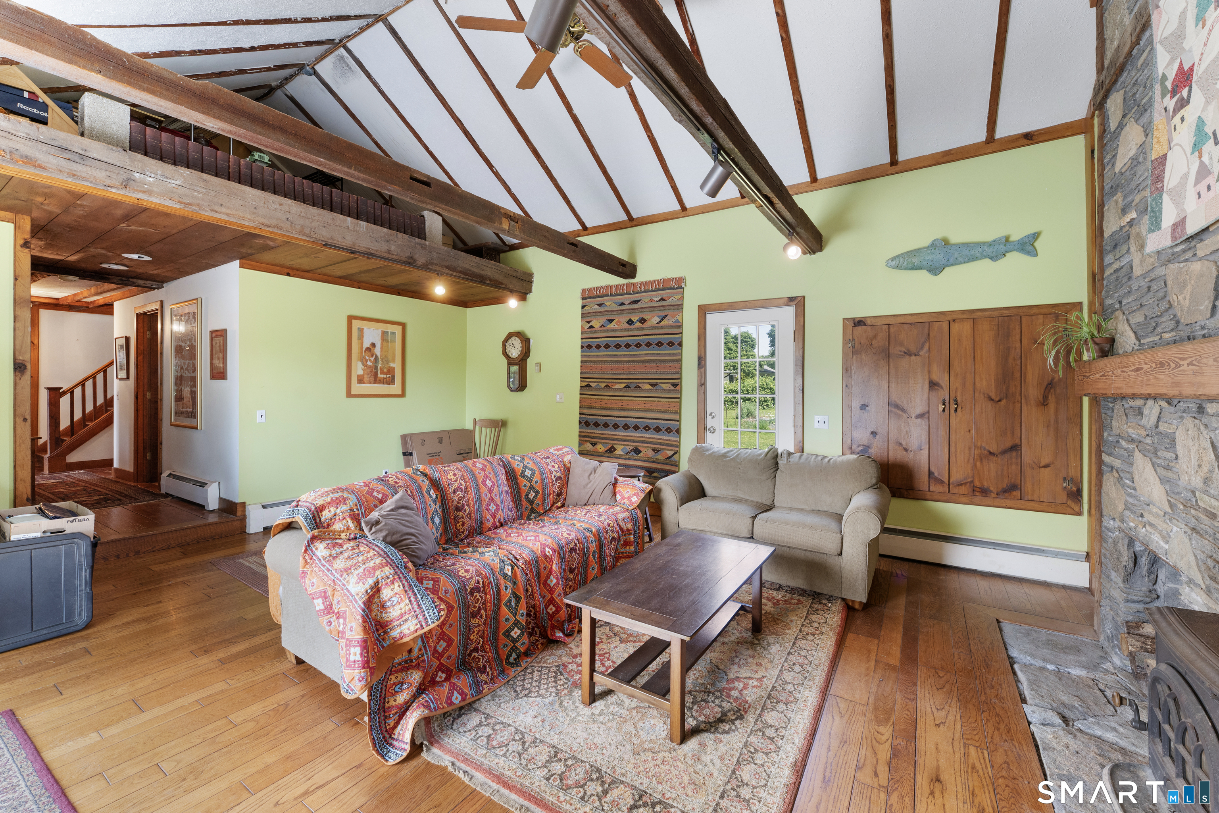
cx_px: 610
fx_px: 474
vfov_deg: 81.2
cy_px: 406
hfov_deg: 104.3
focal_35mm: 14
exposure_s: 1/8
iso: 800
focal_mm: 14
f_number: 8
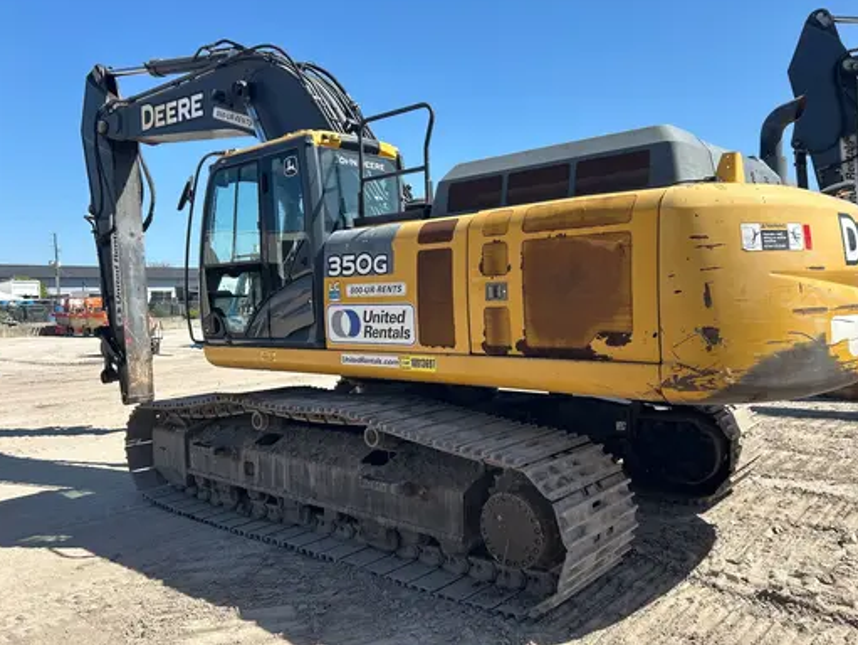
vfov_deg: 49.8
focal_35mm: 28
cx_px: 450
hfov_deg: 63.4
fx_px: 695
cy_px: 308
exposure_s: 1/2841
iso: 50
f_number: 1.5
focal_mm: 5.7
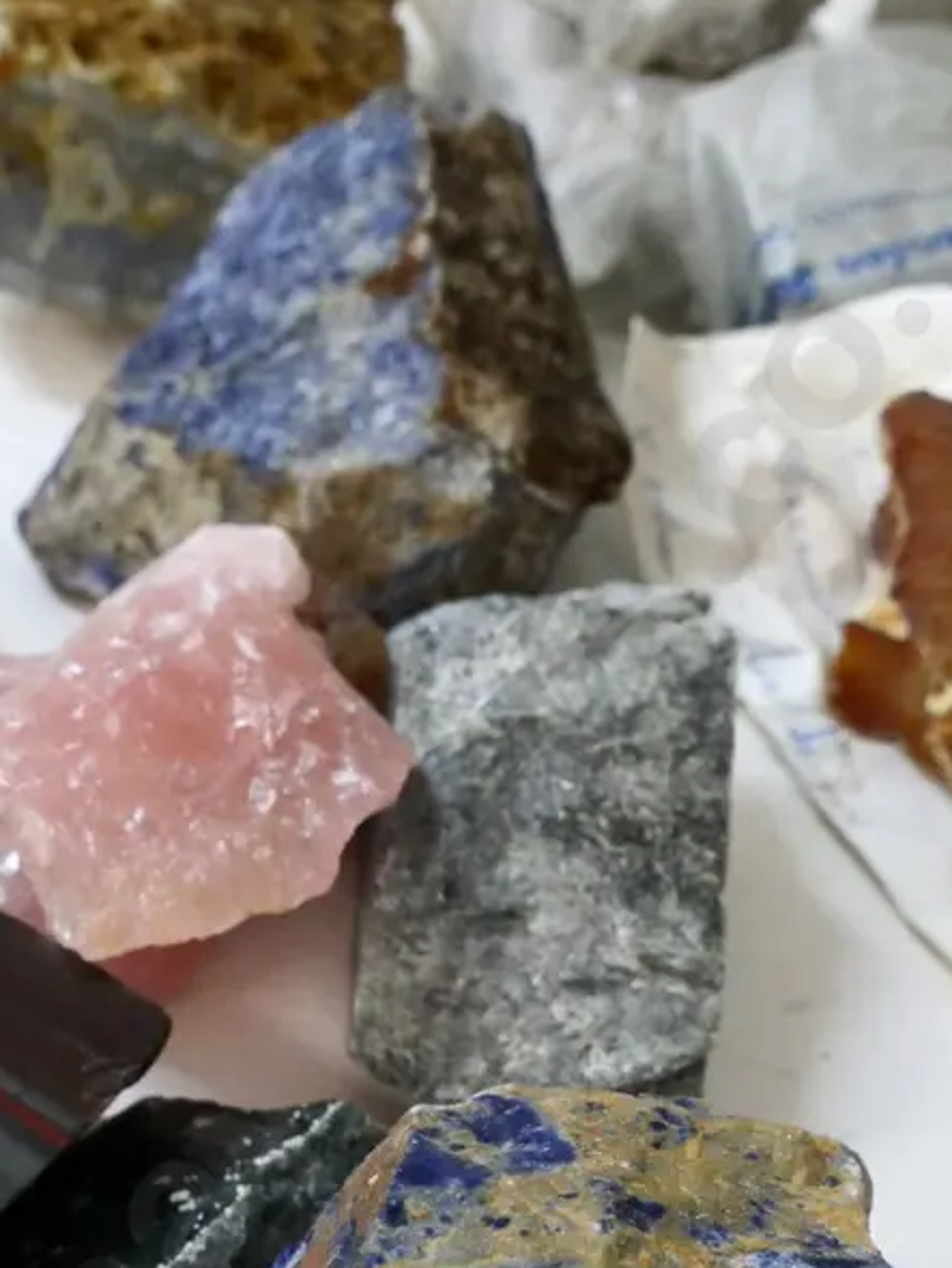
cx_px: 378
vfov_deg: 32.0
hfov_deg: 24.8
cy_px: 961
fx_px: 2162
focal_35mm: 59
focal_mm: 17
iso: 3200
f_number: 5.6
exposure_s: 1/125
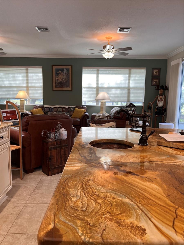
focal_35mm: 26
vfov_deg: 67.3
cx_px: 92
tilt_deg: -7.7
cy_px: 122
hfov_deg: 53.1
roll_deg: -0.5
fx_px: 184
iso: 125
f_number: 1.6
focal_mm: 5.1
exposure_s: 1/120
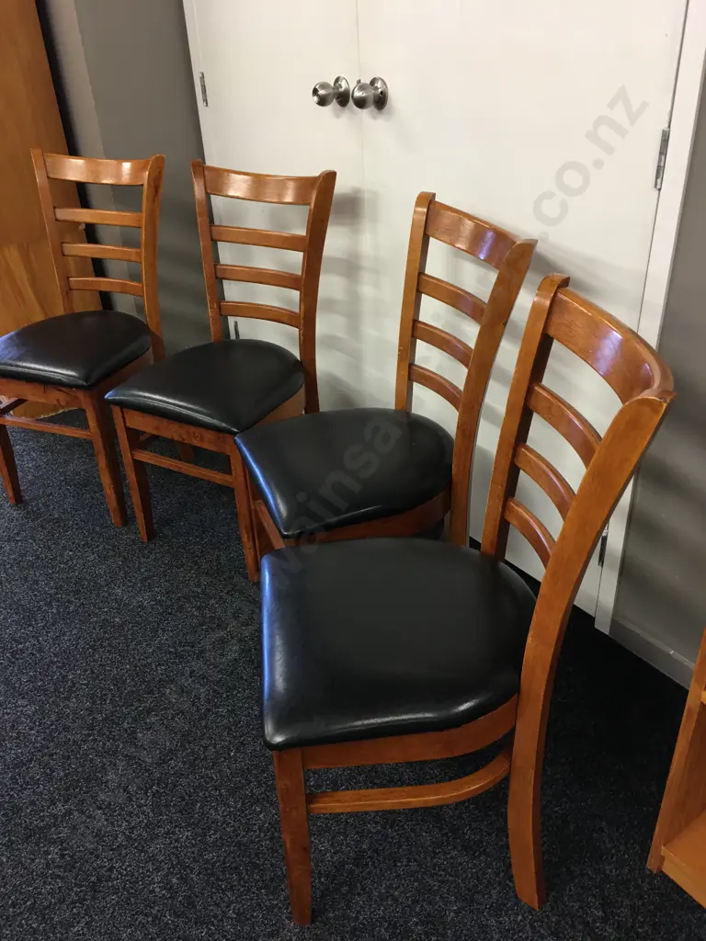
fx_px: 789
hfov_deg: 48.2
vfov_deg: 61.7
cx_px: 353
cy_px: 470
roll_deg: +3.4
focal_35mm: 29
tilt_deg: -30.5
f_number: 2.2
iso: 50
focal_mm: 4.15
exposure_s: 1/17
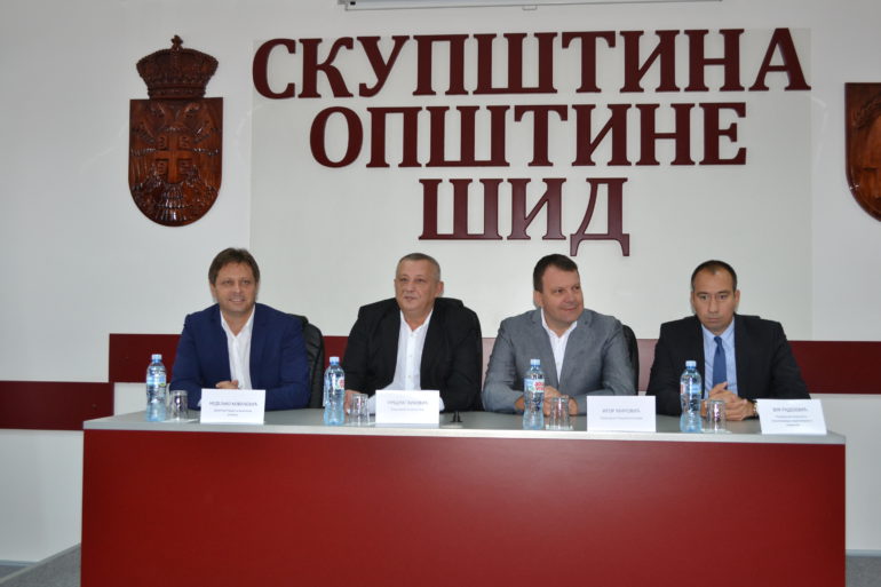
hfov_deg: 49.6
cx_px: 440
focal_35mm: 39
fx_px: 954
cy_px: 294
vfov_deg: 34.2
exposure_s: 1/50
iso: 800
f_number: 5.6
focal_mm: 26
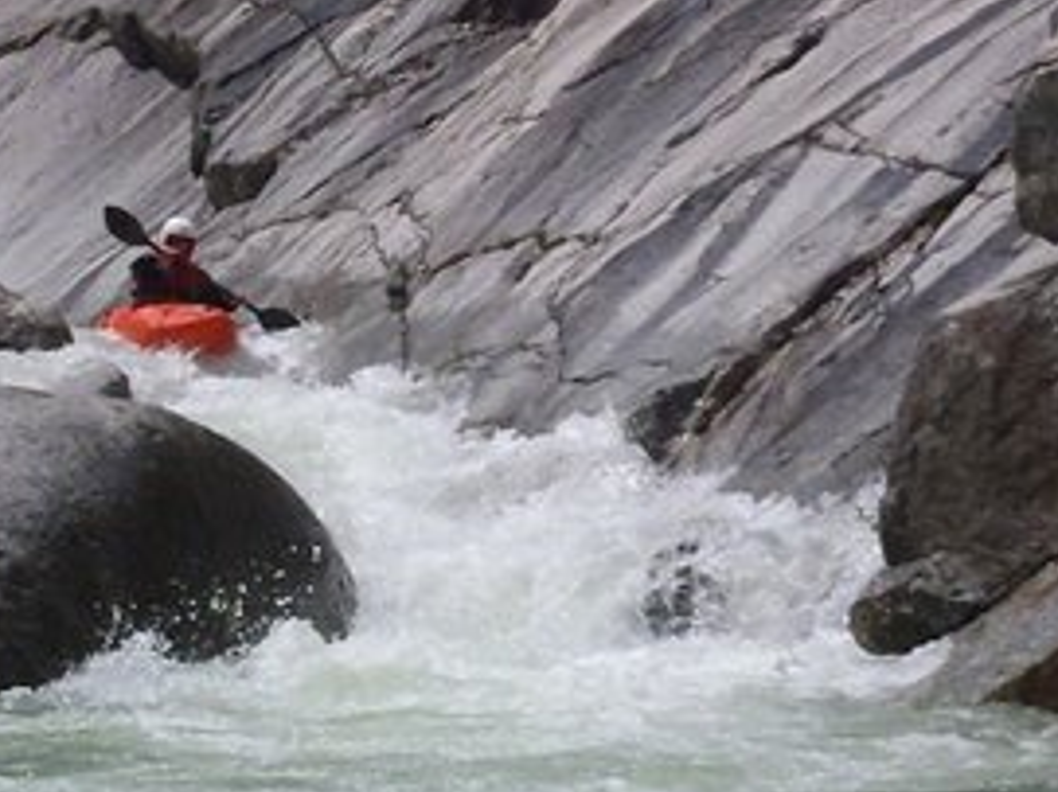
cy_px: 230
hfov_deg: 11.4
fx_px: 5316
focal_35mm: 174
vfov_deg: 8.5
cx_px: 355
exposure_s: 1/800
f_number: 14
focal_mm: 21.22
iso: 800
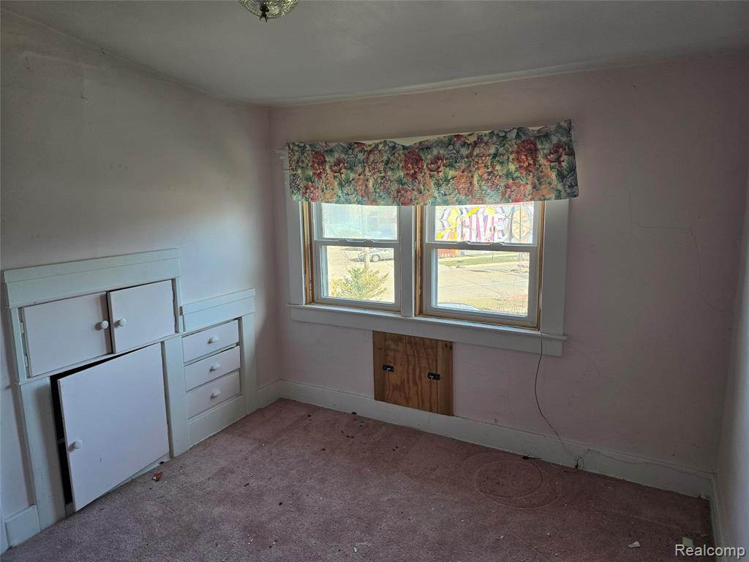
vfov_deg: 58.9
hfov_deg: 73.9
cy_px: 281
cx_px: 374
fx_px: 498
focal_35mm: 23
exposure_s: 1/180
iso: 160
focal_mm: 6.3
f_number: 1.7
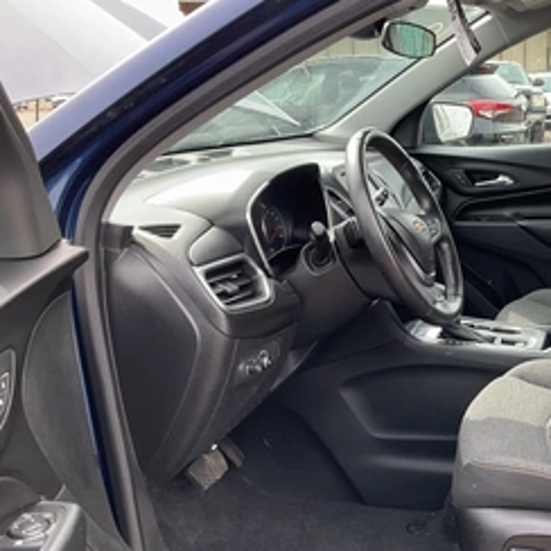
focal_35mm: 42
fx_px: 756
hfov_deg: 38.6
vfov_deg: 40.0
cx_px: 438
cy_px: 305
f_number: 1.8
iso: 20
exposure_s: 1/144
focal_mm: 3
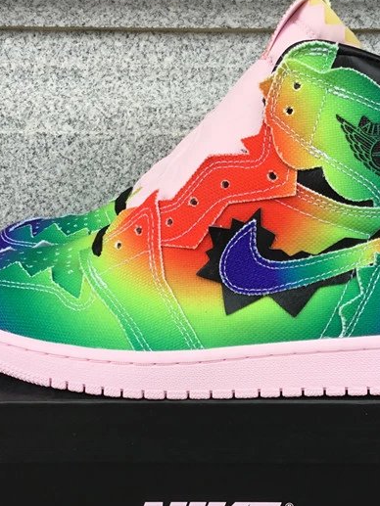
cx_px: 214
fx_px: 790
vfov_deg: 35.4
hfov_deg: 27.0
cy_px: 300
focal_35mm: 54
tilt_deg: -17.1
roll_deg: +0.3
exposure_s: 1/122
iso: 25
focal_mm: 3.3
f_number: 2.4
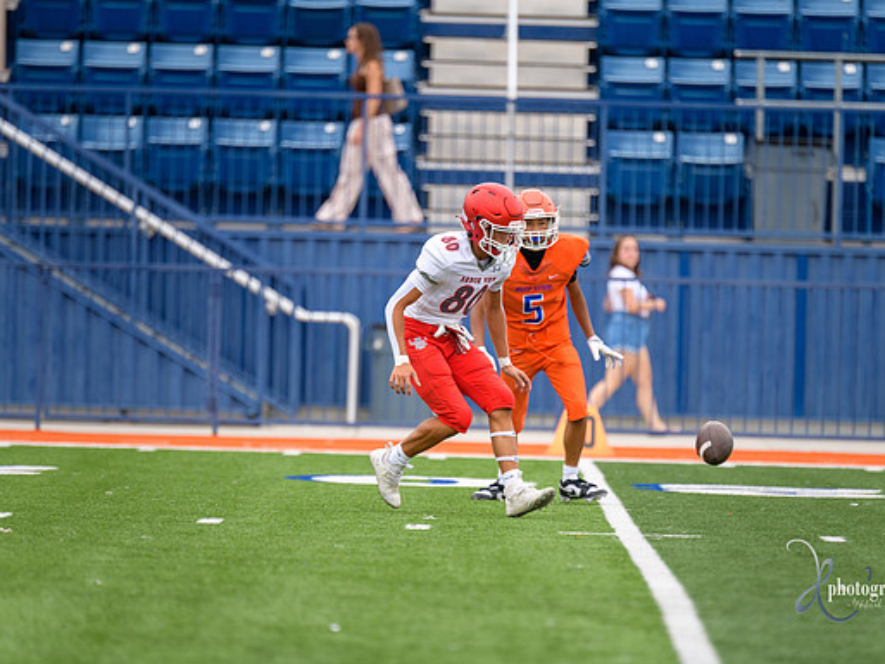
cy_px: 332
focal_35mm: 326
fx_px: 8337
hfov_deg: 6.1
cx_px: 471
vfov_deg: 4.6
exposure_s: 1/500
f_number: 2.8
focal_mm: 300
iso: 450
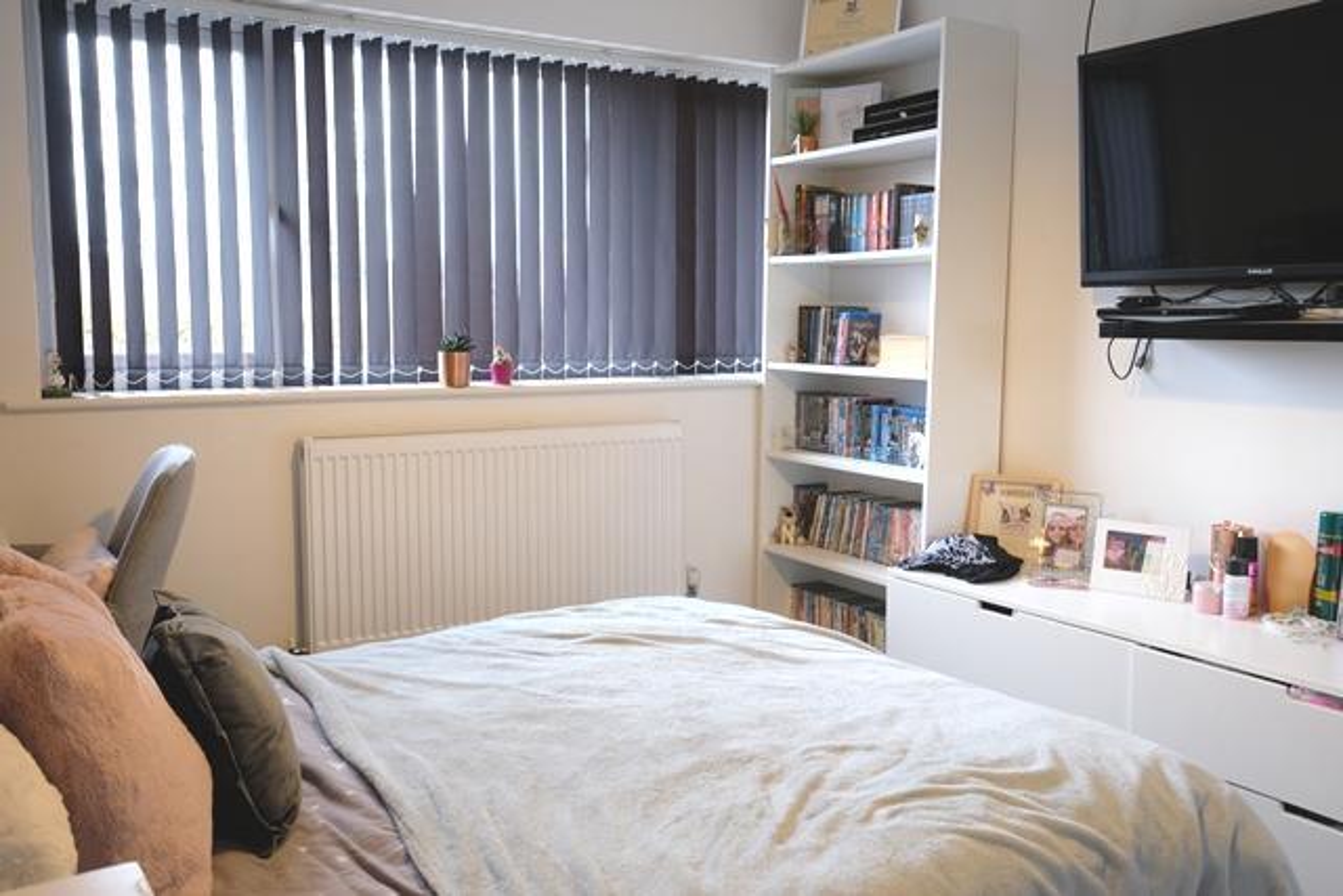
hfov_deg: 61.9
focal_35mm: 30
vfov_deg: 43.6
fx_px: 1119
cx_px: 672
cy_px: 448
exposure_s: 1/20
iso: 800
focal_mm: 20
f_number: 4
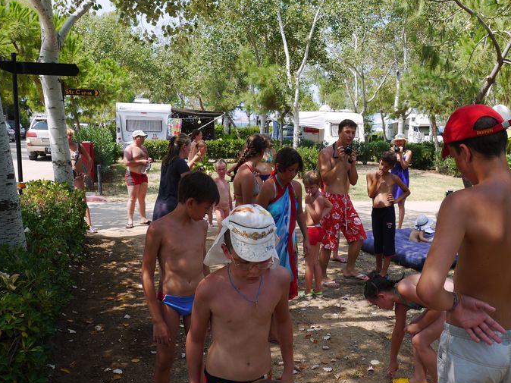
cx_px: 295
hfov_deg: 48.8
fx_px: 561
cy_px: 218
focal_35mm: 38
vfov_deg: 37.6
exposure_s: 1/320
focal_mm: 16
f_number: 6.3
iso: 160
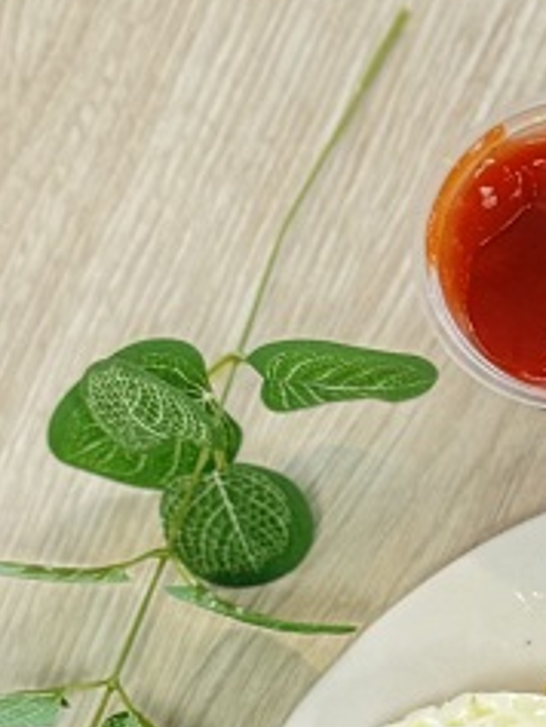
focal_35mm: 155
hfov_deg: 9.4
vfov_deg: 12.5
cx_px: 781
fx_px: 3257
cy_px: 834
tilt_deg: -76.7
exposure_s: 1/33
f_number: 1.78
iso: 200
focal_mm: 6.76
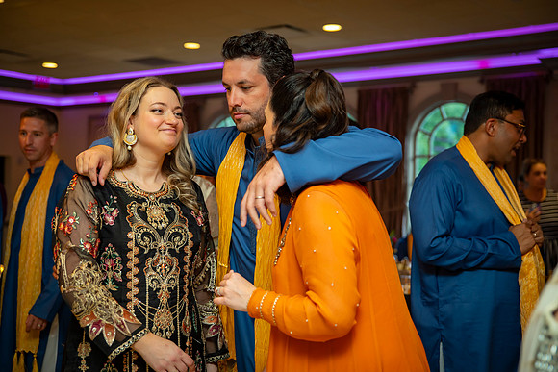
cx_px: 277
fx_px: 896
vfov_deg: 23.5
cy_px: 183
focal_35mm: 58
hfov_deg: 34.6
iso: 1000
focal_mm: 55
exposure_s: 1/100
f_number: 2.8
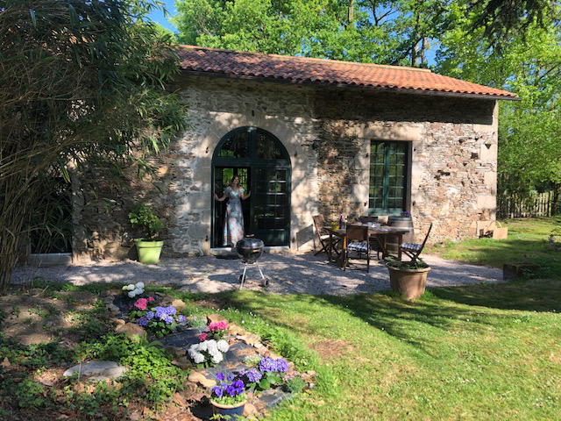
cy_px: 210
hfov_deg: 63.4
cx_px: 280
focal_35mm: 28
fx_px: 454
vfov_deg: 49.7
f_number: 1.8
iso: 20
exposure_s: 1/281
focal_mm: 3.99
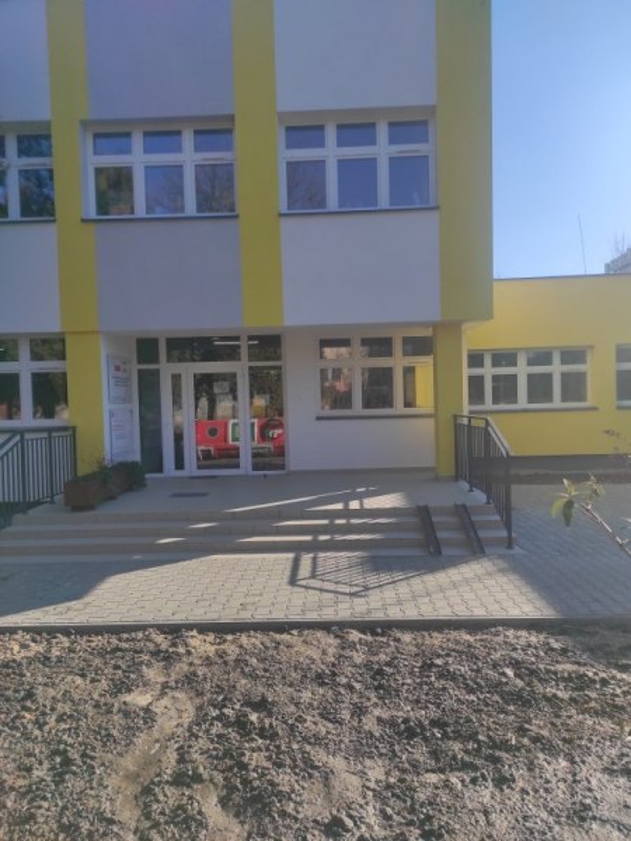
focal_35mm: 25
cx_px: 316
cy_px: 420
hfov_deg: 54.9
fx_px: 608
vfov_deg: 69.4
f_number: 1.89
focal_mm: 5.43
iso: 100
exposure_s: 1/2696
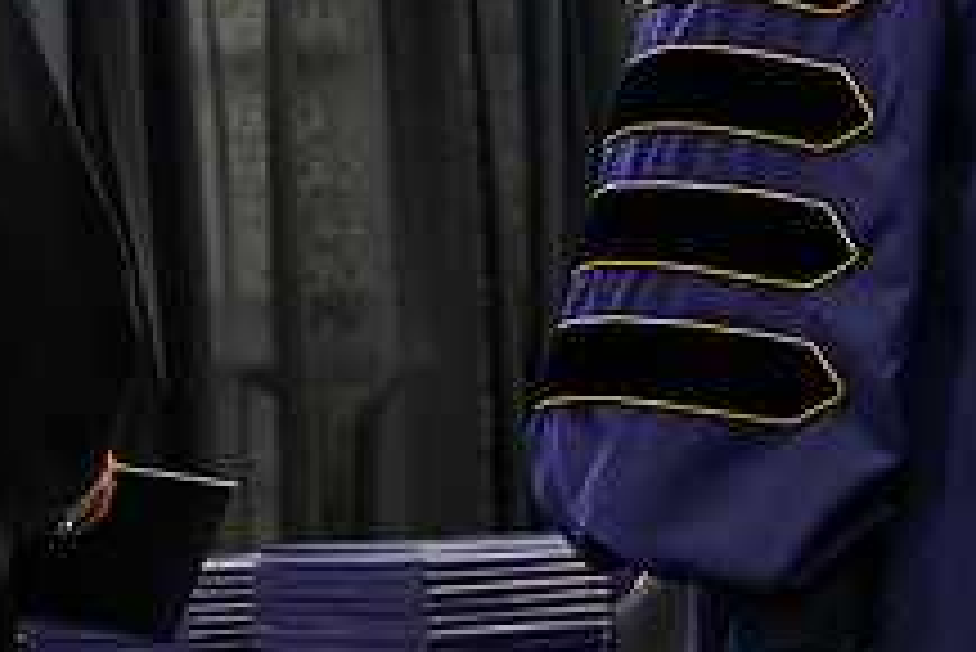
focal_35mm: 230
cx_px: 1097
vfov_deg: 6.0
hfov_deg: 8.9
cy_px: -47
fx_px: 6239
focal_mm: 86
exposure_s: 1/200
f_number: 4.5
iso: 4000
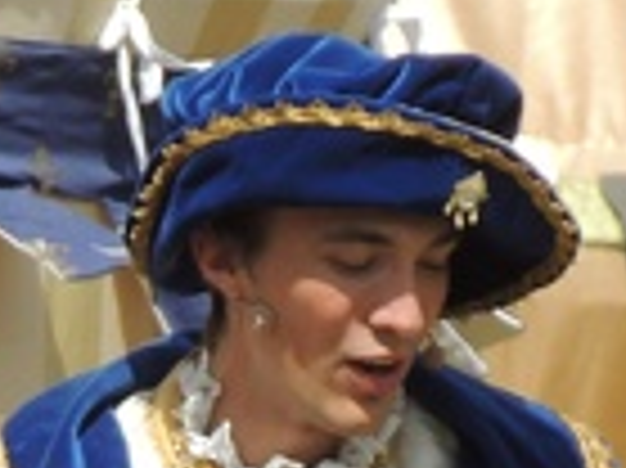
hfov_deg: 0.7
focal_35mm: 2699
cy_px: 1323
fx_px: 48767
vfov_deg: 0.6
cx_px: -360
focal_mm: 83.8
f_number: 4.9
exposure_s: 1/640
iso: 100
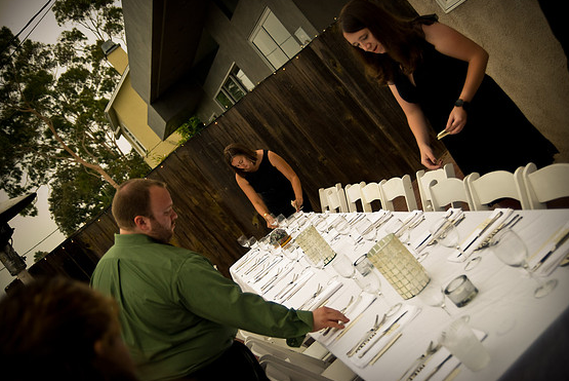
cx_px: 287
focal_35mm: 47
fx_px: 743
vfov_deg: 28.7
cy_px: 184
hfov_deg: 41.9
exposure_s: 1/200
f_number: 2.8
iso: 400
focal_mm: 30
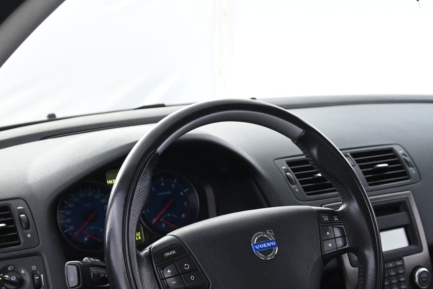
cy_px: 244
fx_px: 775
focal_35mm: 64
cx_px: 268
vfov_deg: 20.8
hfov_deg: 31.1
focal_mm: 22.5
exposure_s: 1/80
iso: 4000
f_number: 4.5
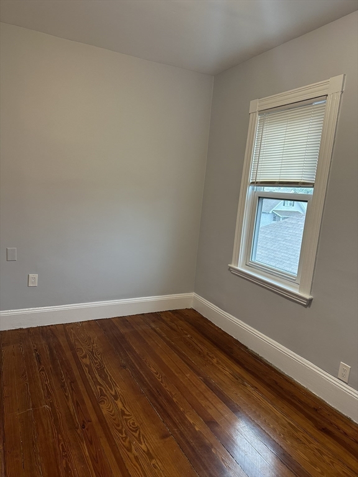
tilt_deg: -8.8
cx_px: 179
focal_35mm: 24
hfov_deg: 56.8
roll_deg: -4.4
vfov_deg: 71.6
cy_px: 238
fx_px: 331
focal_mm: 6.86
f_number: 1.78
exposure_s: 1/60
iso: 160
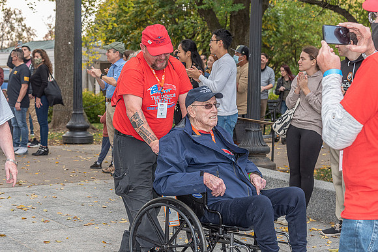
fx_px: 683
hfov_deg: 31.0
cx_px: 189
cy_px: 126
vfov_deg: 20.9
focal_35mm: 65
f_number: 5.6
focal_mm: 65
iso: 500
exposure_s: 1/250
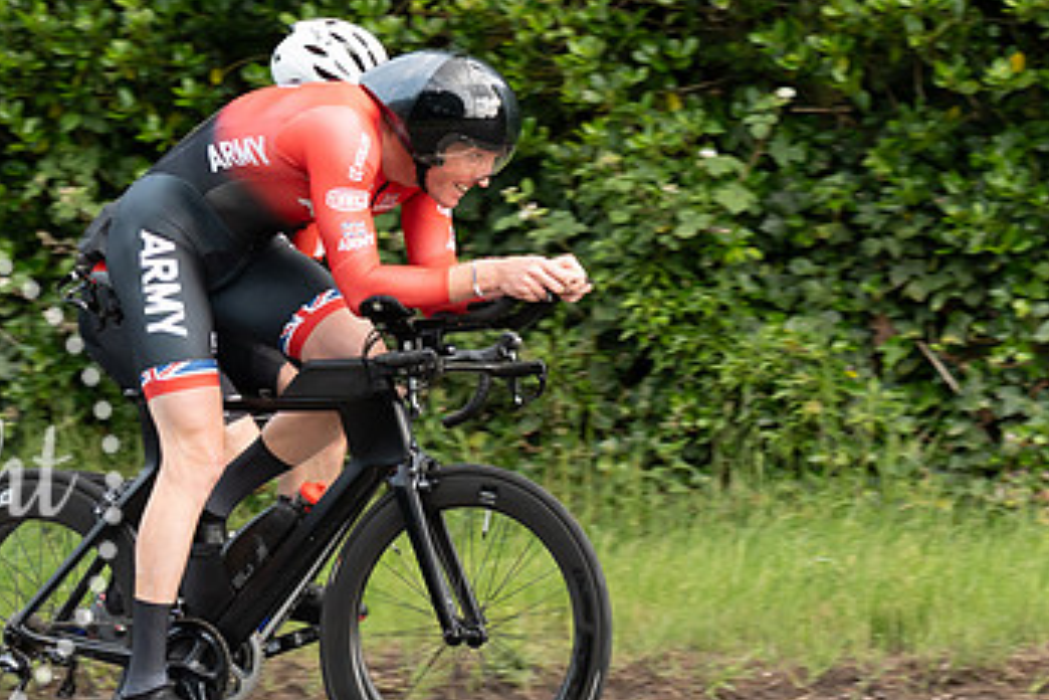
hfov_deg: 5.9
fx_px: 10256
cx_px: 251
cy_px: 482
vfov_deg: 3.9
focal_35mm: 352
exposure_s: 1/1000
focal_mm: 106
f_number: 4
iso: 640
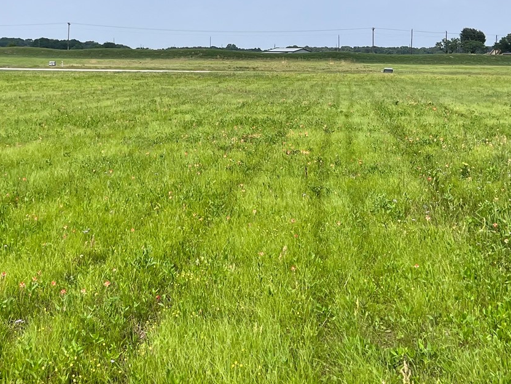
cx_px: 154
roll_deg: -0.9
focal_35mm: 64
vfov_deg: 22.5
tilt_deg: -1.9
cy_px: 63
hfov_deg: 30.0
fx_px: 945
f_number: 1.5
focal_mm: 5.7
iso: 50
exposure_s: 1/7463
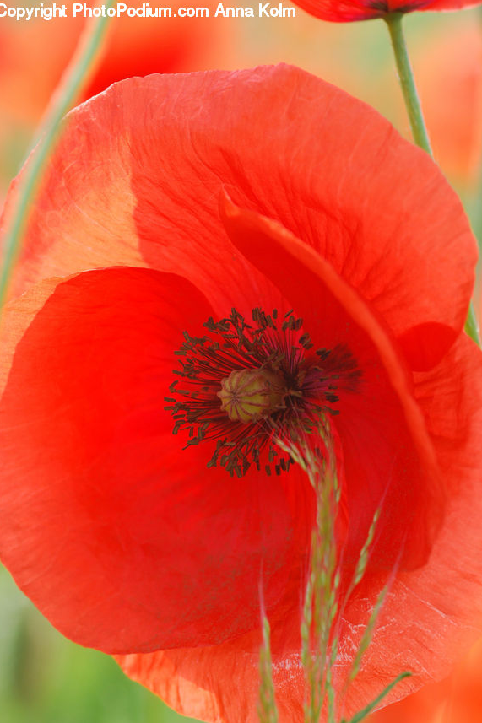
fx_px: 3325
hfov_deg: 8.3
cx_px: 249
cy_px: 370
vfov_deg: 12.4
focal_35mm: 166
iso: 200
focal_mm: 105
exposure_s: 1/125
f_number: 7.1
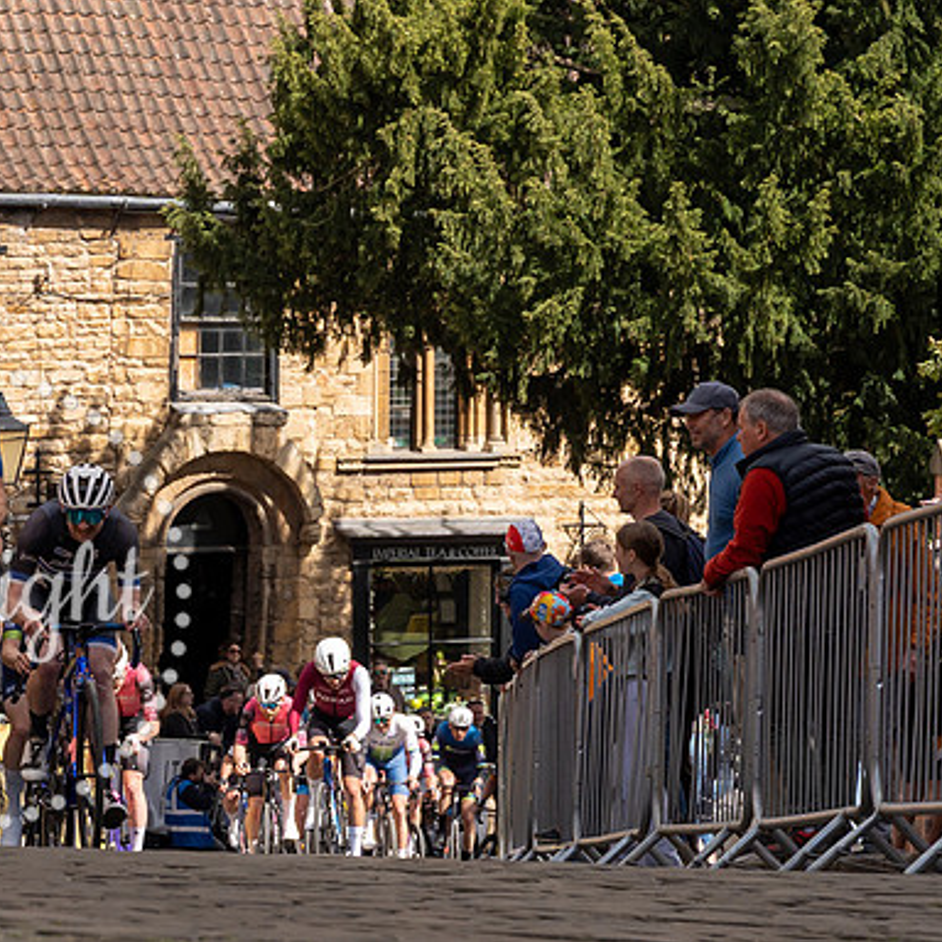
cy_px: 250
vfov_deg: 8.2
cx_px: -66
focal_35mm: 213
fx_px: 6558
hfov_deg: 8.2
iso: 250
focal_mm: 70
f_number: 5
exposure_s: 1/1000
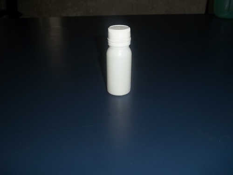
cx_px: 116
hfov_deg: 51.4
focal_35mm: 36
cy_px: 88
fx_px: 242
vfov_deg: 39.7
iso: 64
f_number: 3.1
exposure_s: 1/30
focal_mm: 6.5
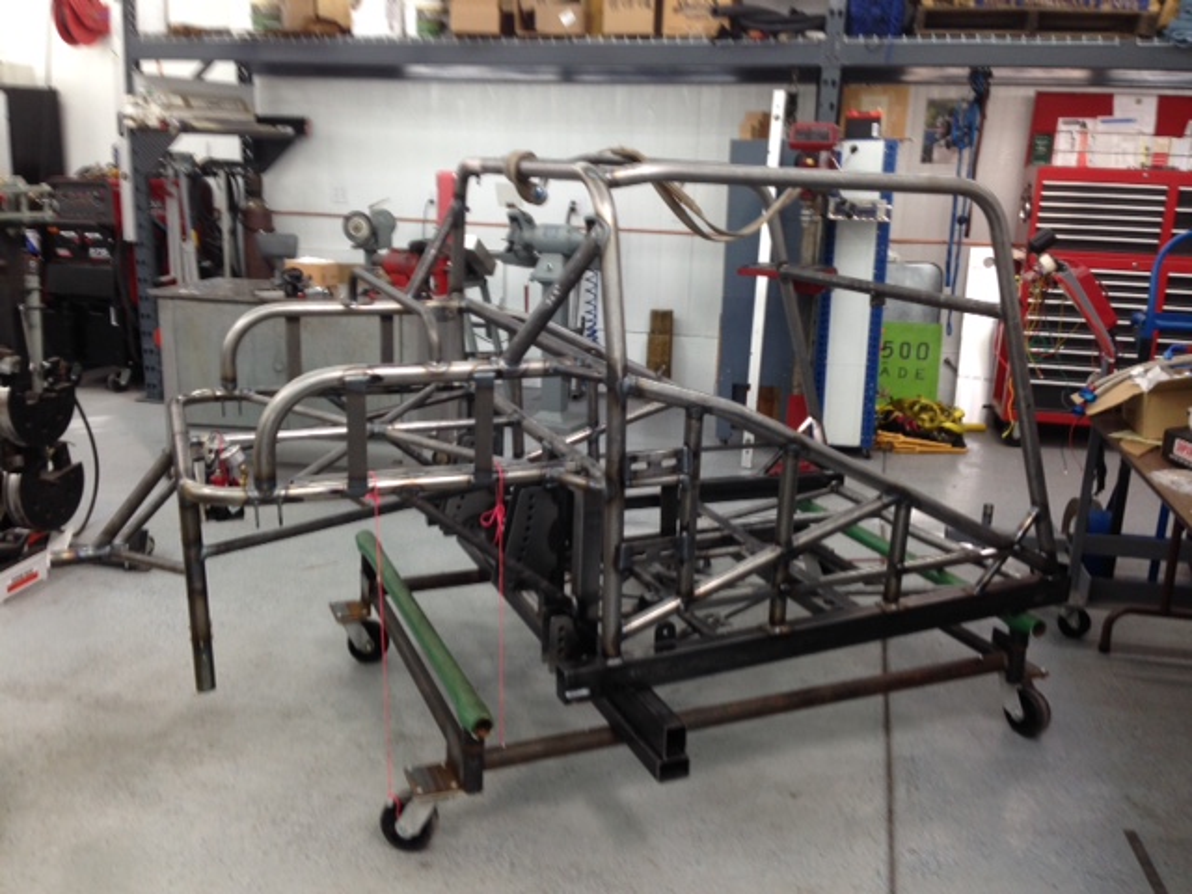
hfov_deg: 55.4
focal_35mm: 33
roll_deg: -1.7
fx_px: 1136
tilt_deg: -12.8
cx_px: 596
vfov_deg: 42.9
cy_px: 447
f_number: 2.4
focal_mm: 4.12
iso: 50
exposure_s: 1/32
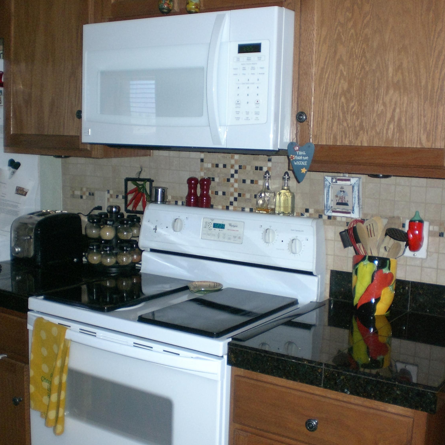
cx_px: 239
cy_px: 222
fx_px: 654
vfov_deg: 37.6
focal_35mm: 45
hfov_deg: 37.5
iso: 200
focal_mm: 6.3
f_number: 3.1
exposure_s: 1/60
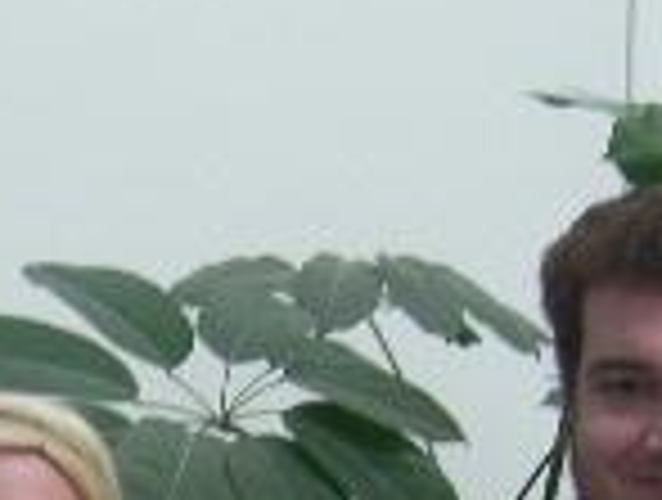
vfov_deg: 8.6
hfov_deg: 11.5
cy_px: 982
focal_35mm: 165
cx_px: -275
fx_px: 3163
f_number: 2.8
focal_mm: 7.9
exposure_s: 1/80
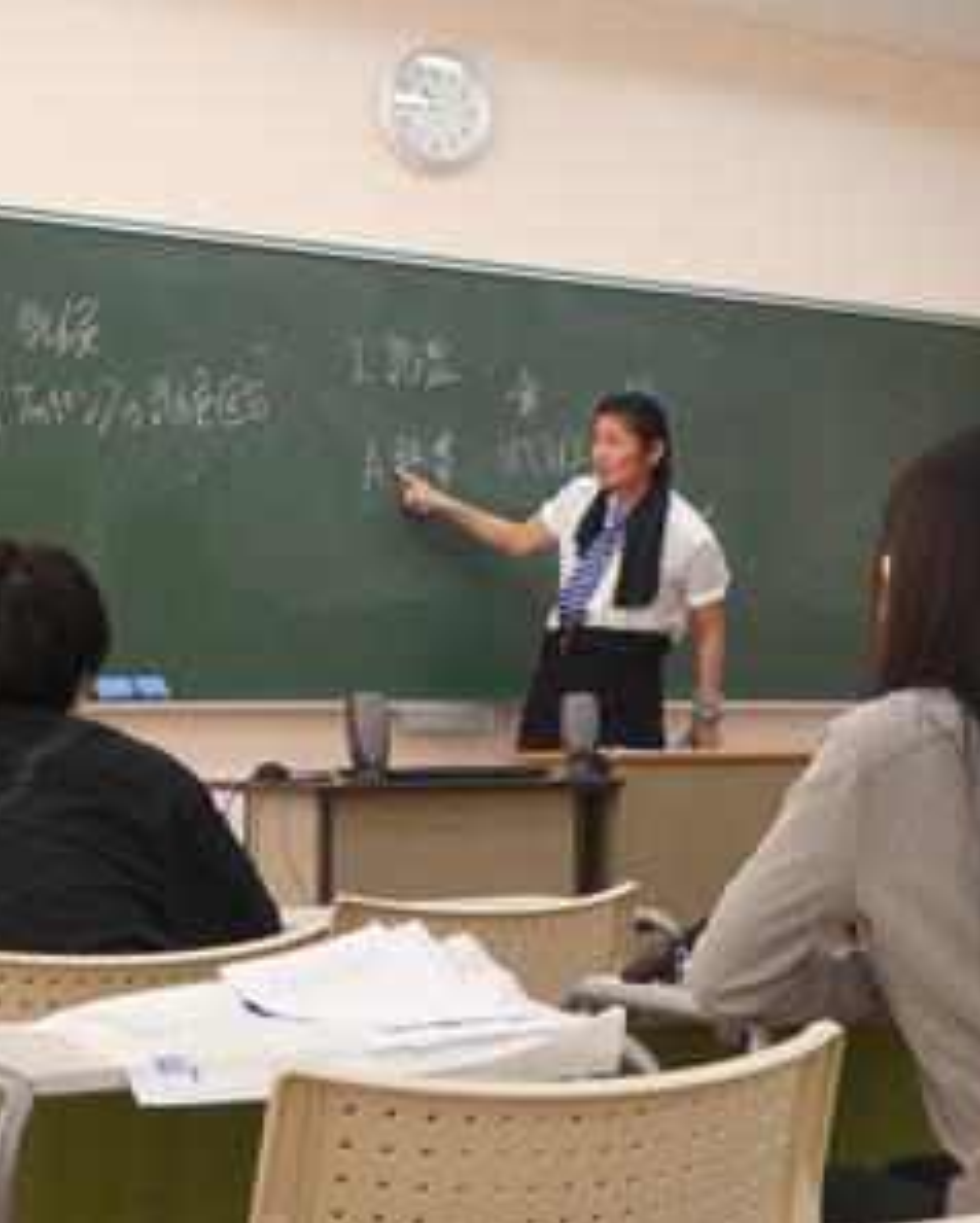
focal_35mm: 63
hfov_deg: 24.2
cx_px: 527
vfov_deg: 30.0
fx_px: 2282
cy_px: 614
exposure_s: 1/80
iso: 125
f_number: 3.8
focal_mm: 8.6
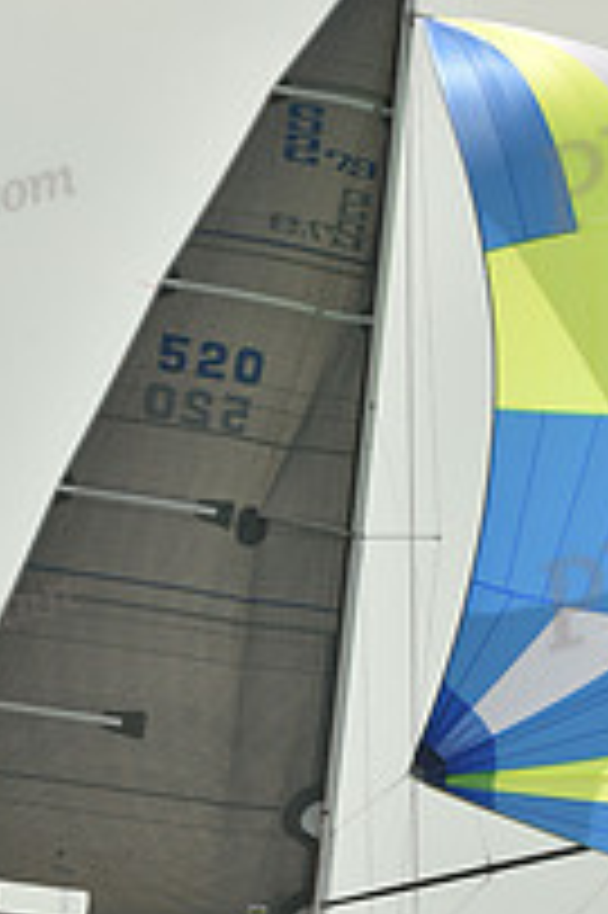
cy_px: 833
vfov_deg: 2.7
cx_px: 309
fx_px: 19615
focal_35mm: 773
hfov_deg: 1.8
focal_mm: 270
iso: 400
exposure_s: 1/1250
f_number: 10
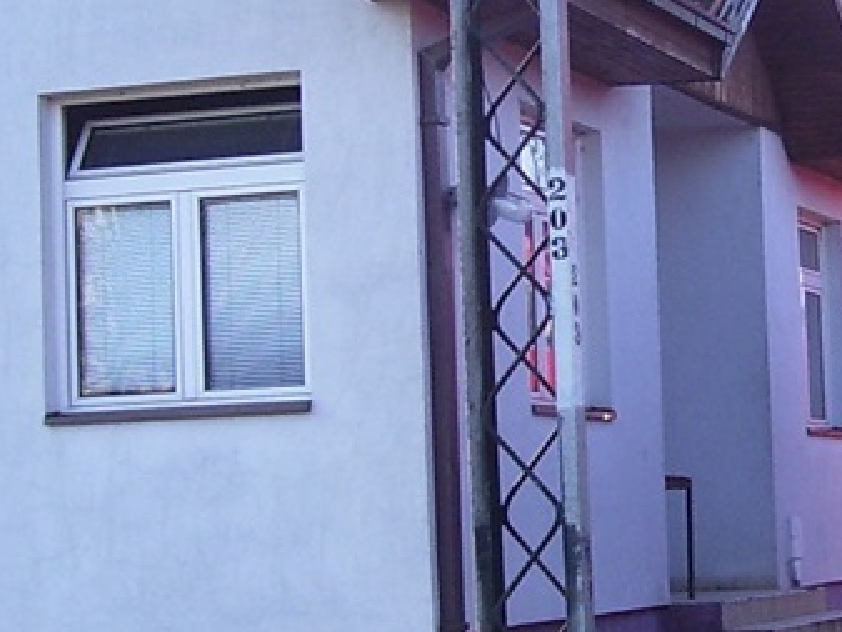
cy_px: 202
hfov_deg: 16.1
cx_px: 757
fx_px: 2944
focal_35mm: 121
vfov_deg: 12.2
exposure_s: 1/250
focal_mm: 5.6
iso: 80
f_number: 2.7
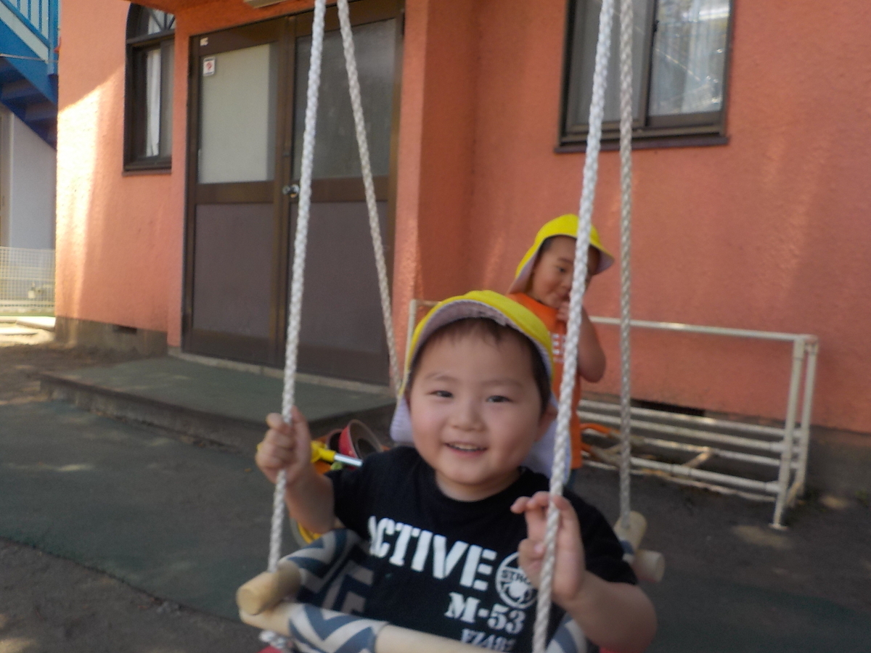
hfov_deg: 60.0
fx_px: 755
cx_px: 436
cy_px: 326
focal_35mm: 30
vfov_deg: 46.8
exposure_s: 1/200
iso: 125
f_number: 3.3
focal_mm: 4.1
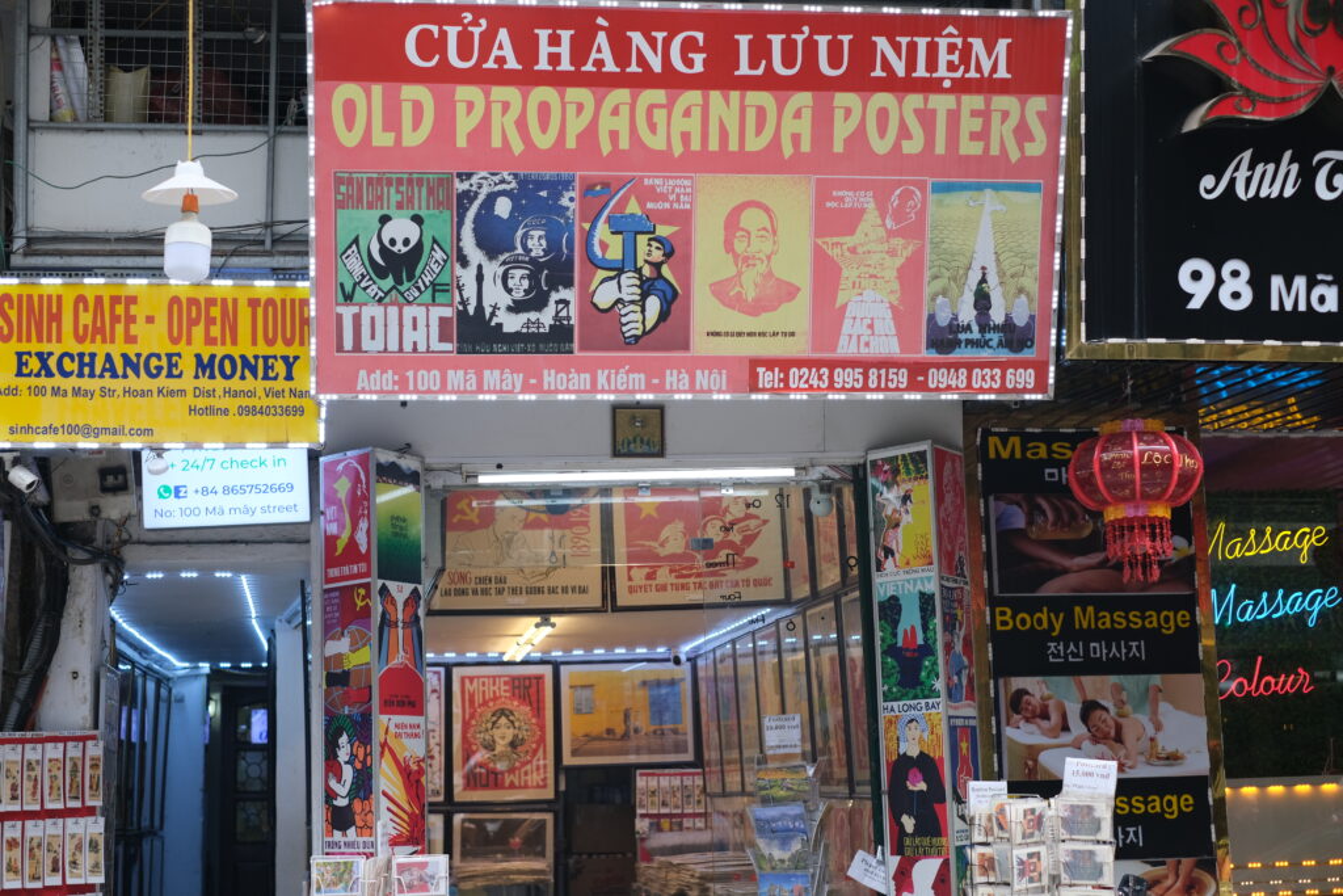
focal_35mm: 53
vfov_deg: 25.5
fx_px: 1977
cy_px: 448
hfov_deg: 37.5
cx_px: 672
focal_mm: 35
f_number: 2.5
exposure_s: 1/250
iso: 320
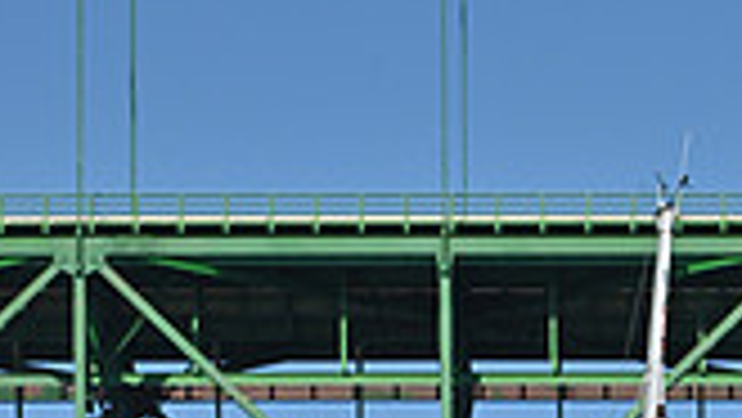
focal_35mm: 331
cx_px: 659
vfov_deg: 3.6
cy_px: 1285
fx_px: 6516
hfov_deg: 6.5
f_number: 11
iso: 320
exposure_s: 1/1000
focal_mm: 90
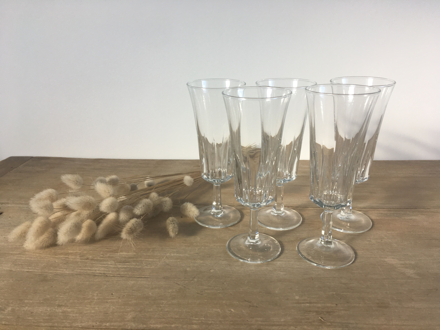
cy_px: 165
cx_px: 220
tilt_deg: -18.2
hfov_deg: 61.7
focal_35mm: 29
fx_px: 369
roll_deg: +0.6
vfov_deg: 48.2
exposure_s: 1/50
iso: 32
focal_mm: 4.15
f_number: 2.2
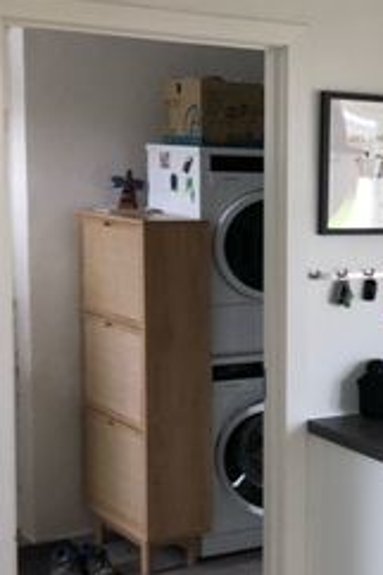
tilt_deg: -6.0
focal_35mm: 77
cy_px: 295
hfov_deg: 14.7
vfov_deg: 26.3
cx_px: 759
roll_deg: -1.7
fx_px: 1230
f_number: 1.8
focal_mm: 3.99
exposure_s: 1/40
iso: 25
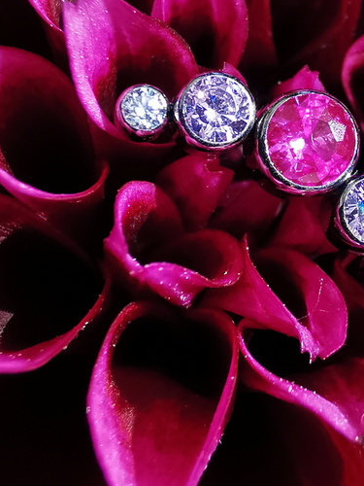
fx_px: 981
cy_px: 156
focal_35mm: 70
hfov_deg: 20.9
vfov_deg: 27.6
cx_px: 264
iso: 50
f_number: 2.2
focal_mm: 2.35
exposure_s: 1/656
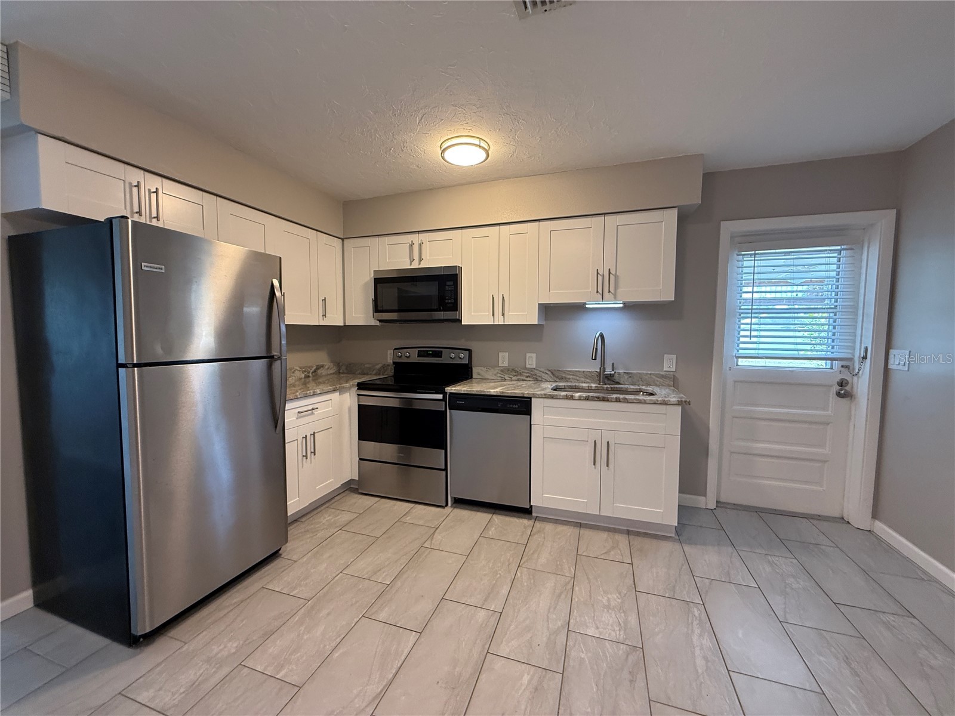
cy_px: 358
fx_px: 386
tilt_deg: -3.9
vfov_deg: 85.7
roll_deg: +0.0
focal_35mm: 14
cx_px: 478
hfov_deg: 102.1
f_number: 2.2
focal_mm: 2.22
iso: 200
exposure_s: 1/60
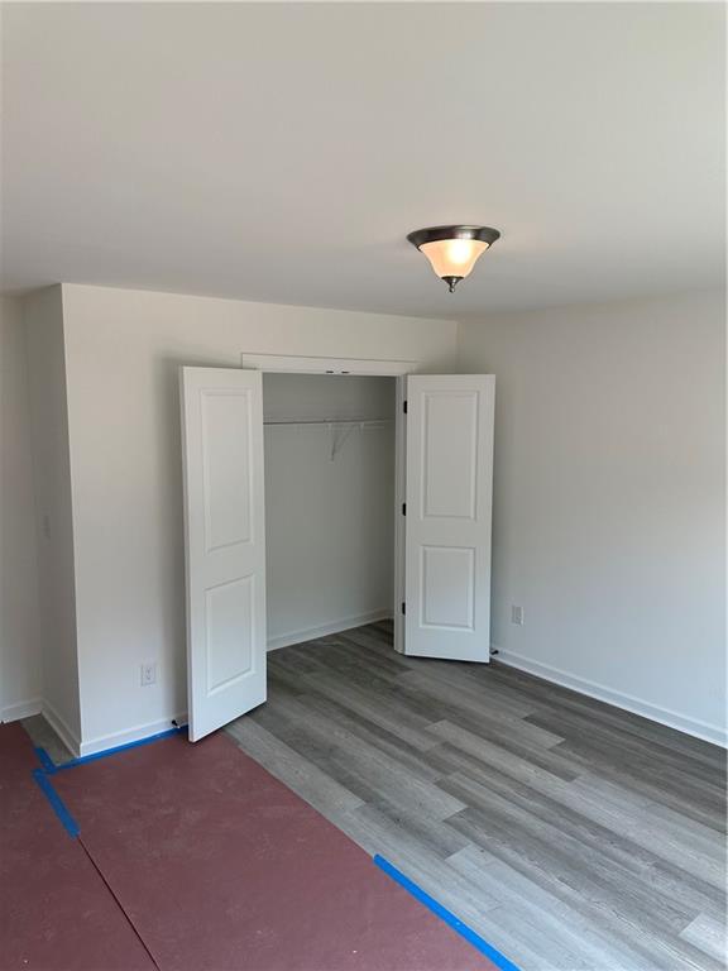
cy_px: 486
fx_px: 673
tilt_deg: -5.1
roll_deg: -0.3
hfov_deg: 56.8
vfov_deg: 71.6
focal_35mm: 24
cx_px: 364
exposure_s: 1/357
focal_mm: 6.86
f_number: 1.78
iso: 80
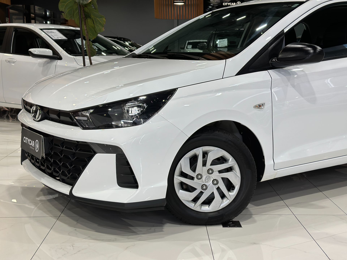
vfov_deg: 30.3
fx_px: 481
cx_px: 174
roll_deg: +0.3
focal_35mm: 48
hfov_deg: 39.7
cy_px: 130
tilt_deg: -9.3
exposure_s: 1/170
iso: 100
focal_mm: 6.86
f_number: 1.78
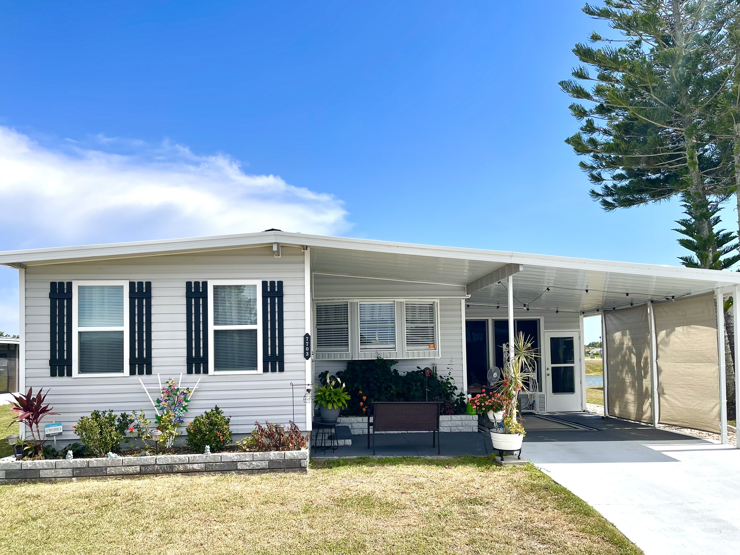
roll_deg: -0.2
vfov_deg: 54.9
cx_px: 370
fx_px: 534
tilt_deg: +8.9
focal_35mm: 25
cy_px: 278
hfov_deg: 69.4
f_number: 1.6
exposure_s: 1/2786
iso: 32
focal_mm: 5.1
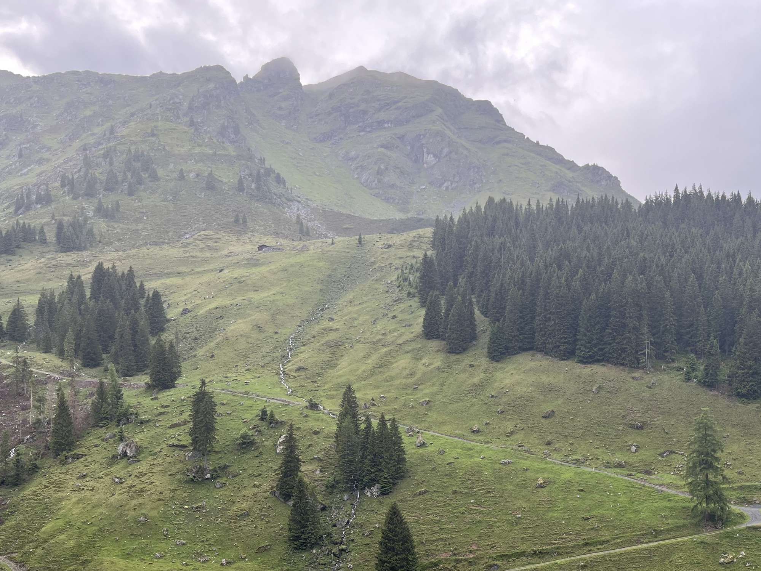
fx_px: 879
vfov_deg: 35.2
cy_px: 430
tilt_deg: -0.1
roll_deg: +1.0
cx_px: 512
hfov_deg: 46.0
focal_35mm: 40
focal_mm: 5.1
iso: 40
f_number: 1.6
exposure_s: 1/202
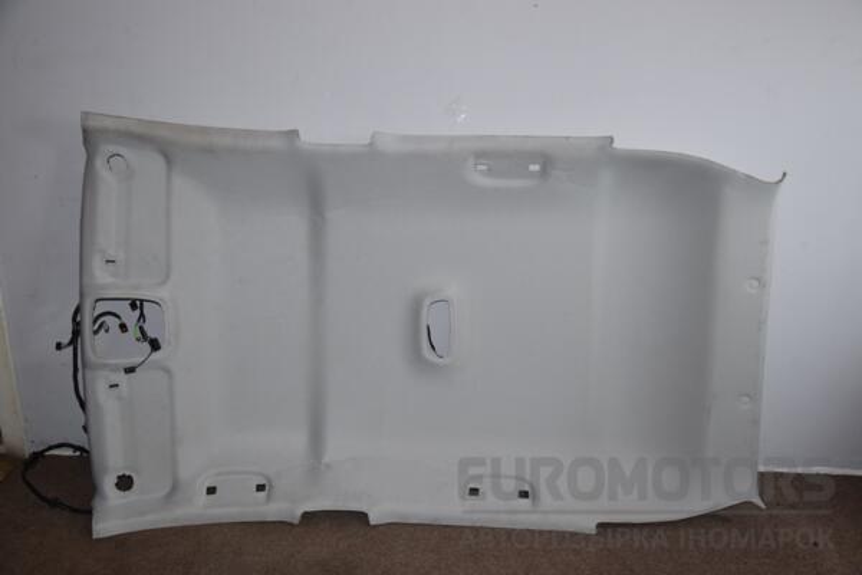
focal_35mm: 38
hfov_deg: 51.3
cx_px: 431
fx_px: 898
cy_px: 288
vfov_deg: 35.5
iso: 800
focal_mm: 25
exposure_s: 1/60
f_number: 5
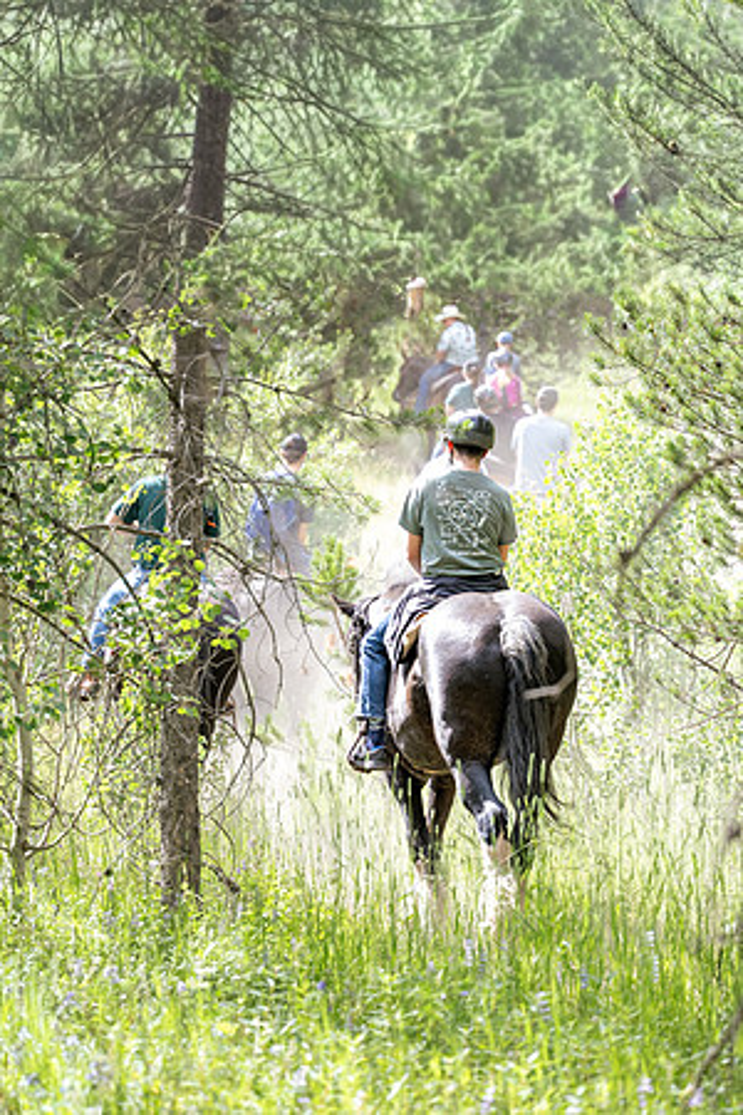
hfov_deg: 9.4
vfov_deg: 14.1
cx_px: 433
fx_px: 4509
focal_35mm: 146
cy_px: 652
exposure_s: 1/1000
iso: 500
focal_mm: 83
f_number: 2.8
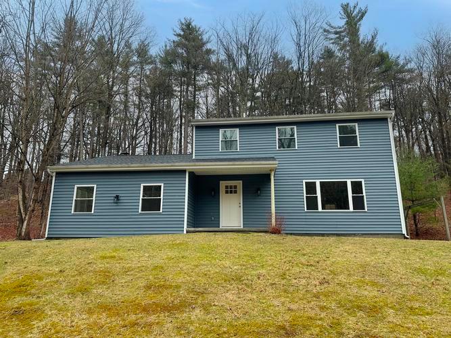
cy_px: 169
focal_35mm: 24
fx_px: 313
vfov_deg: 56.8
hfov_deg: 71.6
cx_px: 226
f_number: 1.78
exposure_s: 1/489
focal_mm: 6.86
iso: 80
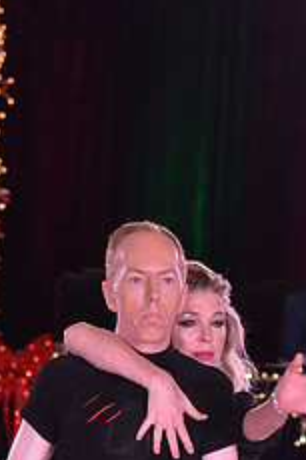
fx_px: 4660
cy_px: 572
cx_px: 215
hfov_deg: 3.8
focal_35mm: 365
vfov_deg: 5.6
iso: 2000
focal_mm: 145
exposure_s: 1/250
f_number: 6.3
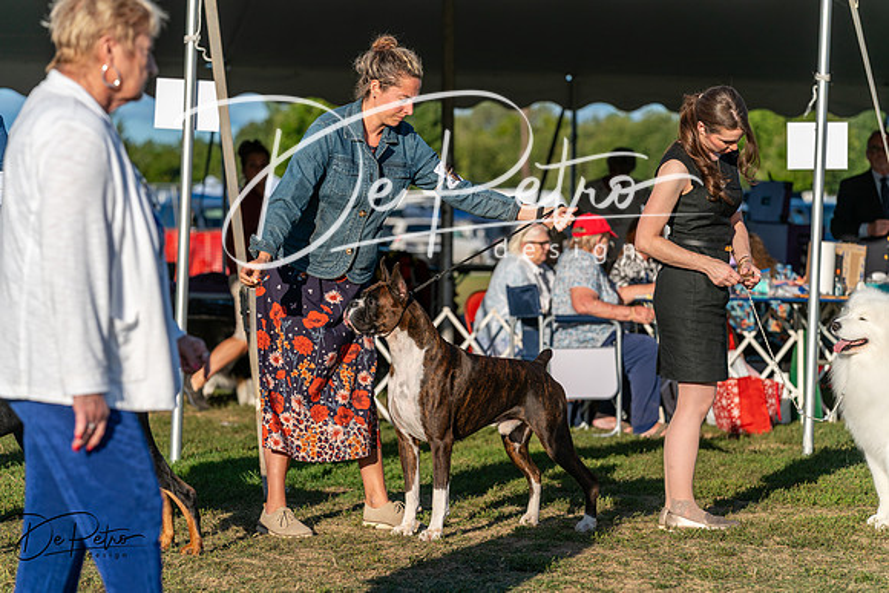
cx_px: 444
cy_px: 296
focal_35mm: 127
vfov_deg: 10.8
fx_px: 3137
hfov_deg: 16.1
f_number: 4.5
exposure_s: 1/1250
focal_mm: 127
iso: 125
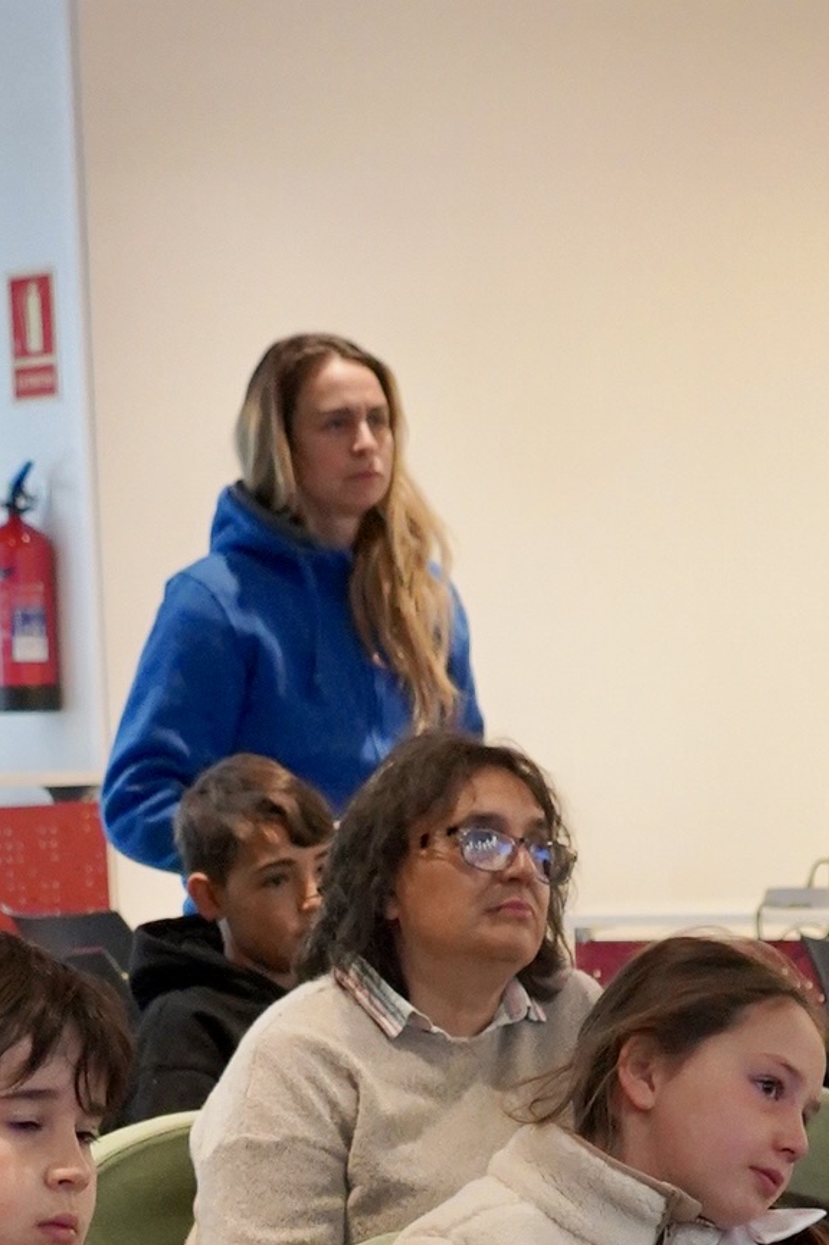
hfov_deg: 10.3
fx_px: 4563
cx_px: 674
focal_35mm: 132
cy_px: 1494
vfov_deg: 15.0
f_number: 4
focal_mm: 29
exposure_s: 1/160
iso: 4000
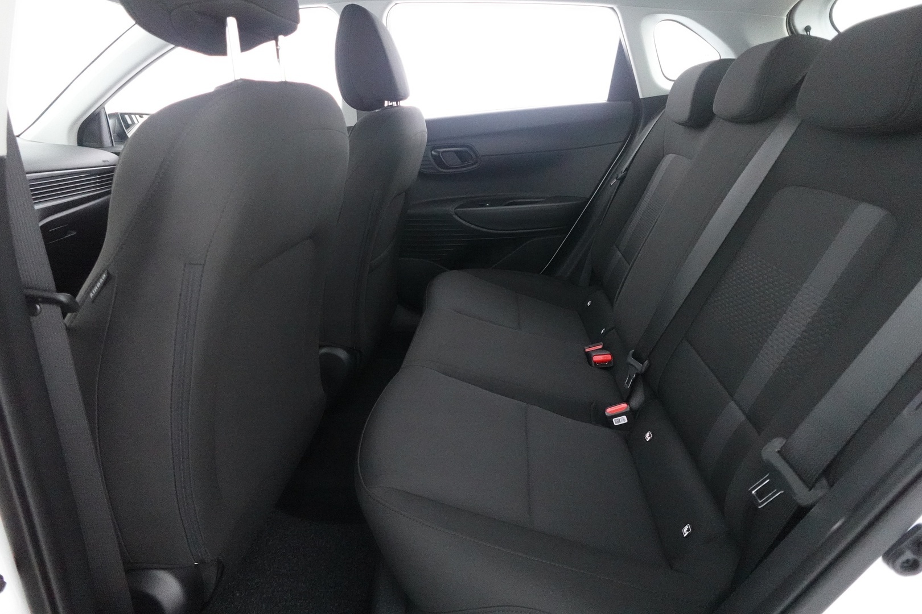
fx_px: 512
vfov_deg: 61.9
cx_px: 461
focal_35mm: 20
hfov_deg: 84.0
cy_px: 307
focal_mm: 7.6
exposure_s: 1/80
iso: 5000
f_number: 2
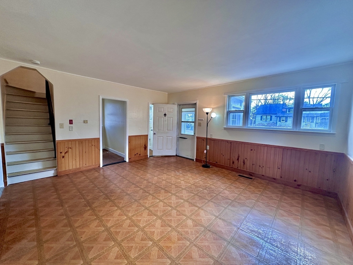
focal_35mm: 14
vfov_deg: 85.7
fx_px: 143
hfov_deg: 102.1
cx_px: 176
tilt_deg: -4.5
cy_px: 132
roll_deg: -1.8
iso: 125
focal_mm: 2.22
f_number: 2.2
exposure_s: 1/120
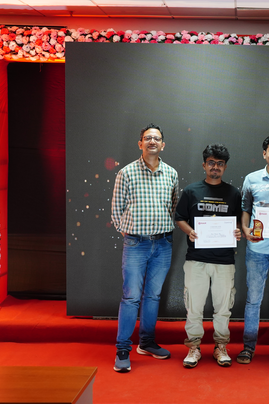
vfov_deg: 35.6
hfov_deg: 23.3
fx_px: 628
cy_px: 203
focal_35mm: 56
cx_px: 264
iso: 2000
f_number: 4
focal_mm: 37
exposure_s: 1/100
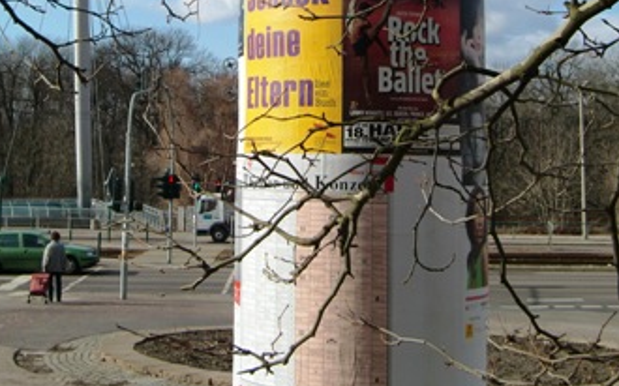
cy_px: 23
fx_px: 1164
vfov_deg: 18.5
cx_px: 246
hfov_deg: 29.7
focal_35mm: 69
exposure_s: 1/160
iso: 64
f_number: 8
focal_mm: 6.9
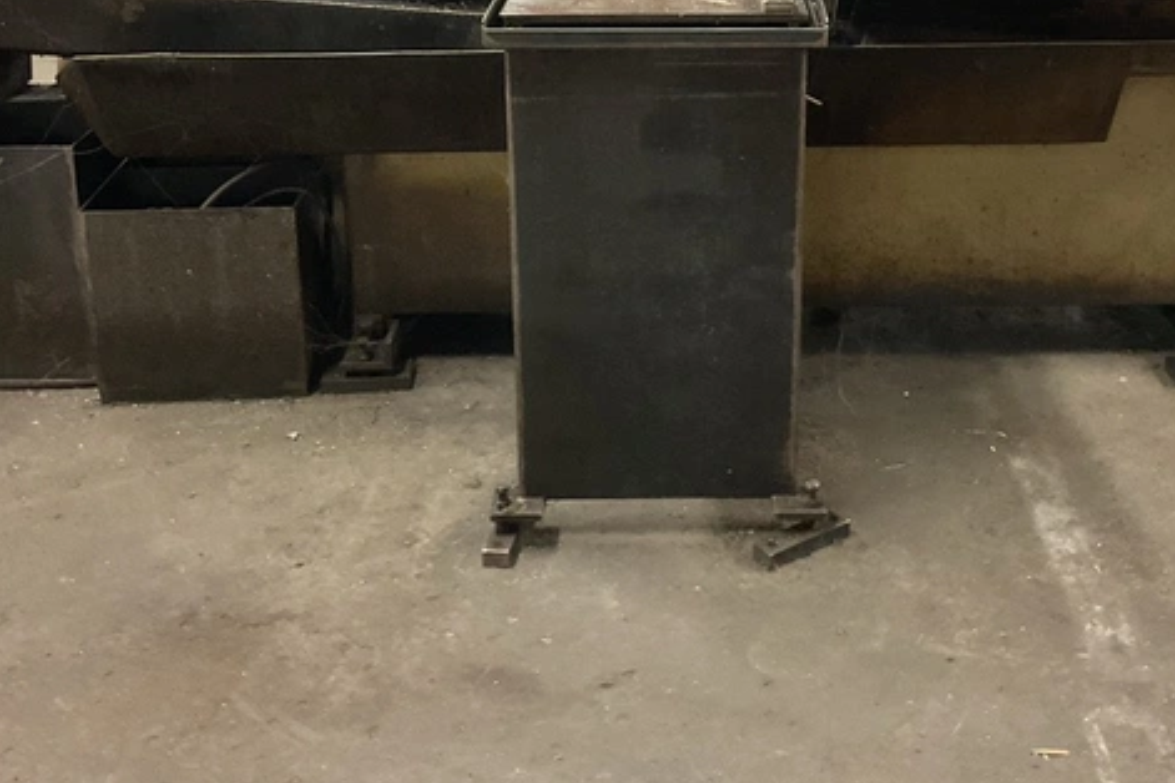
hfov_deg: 41.1
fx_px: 1567
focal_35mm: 48
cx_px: 649
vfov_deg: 27.2
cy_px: 98
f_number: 1.8
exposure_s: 1/30
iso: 500
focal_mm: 3
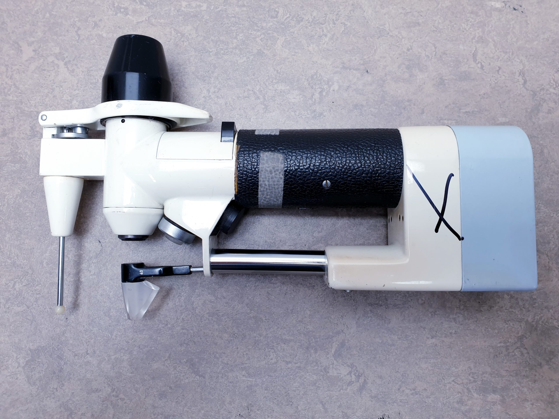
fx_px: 420
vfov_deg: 53.1
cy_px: 210
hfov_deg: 67.3
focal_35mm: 26
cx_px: 280
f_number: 2.4
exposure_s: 1/50
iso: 50
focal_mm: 4.3
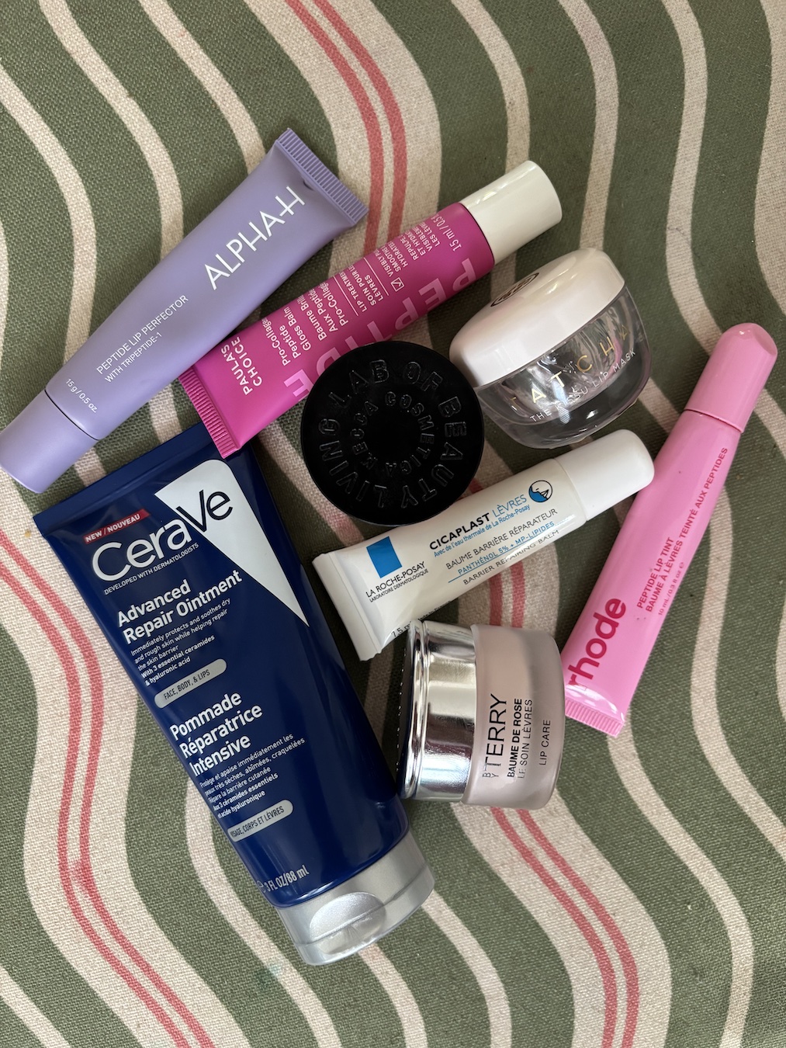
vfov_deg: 67.3
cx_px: 393
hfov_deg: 53.1
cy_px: 524
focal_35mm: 26
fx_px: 787
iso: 400
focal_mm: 5.96
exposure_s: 1/60
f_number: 1.6
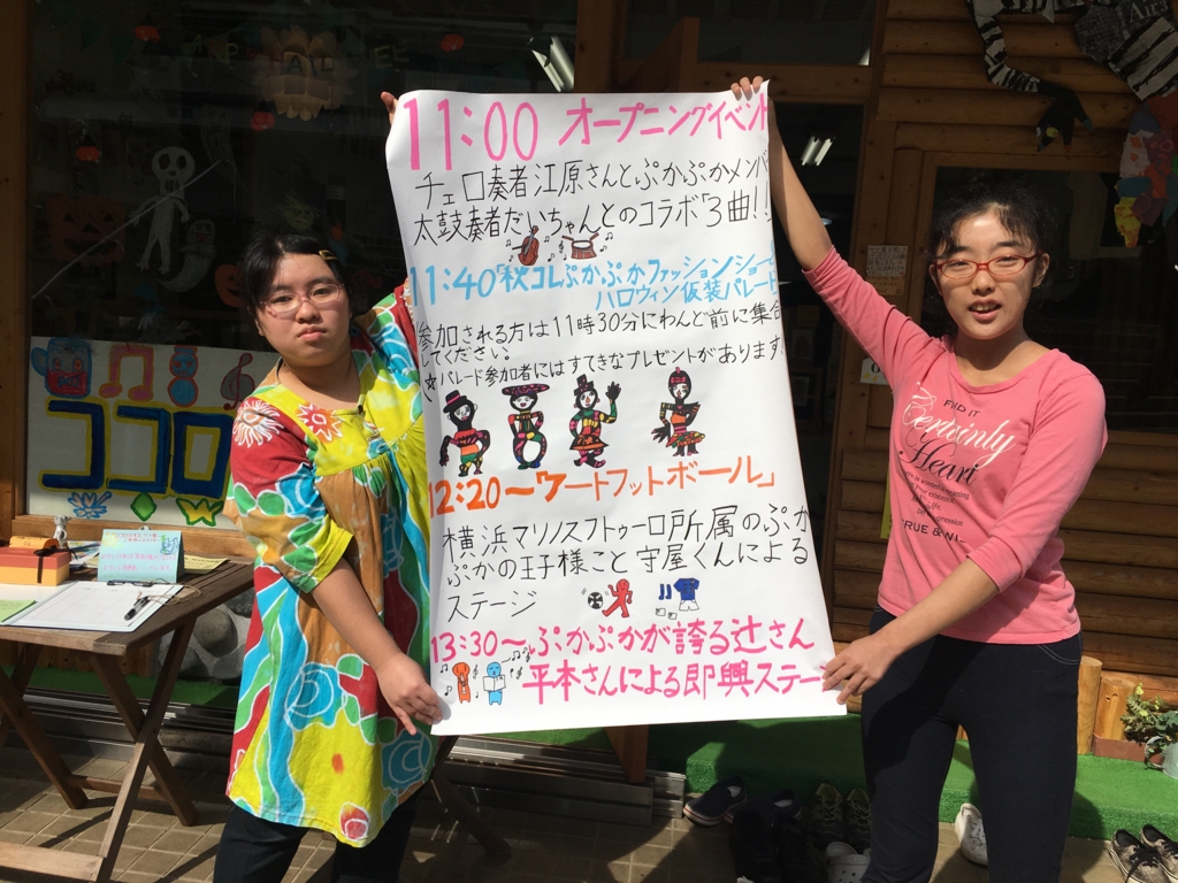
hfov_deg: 61.7
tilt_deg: -6.3
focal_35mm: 29
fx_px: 987
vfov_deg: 48.2
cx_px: 589
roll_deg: -3.9
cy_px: 442
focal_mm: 4.15
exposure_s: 1/2262
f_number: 2.2
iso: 25
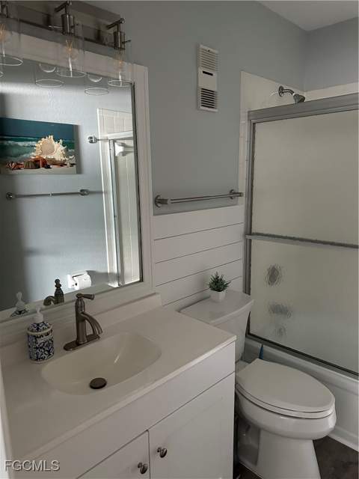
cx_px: 180
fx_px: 332
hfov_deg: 56.8
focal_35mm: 24
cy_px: 240
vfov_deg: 71.6
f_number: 1.78
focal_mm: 6.86
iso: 1000
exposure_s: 1/44
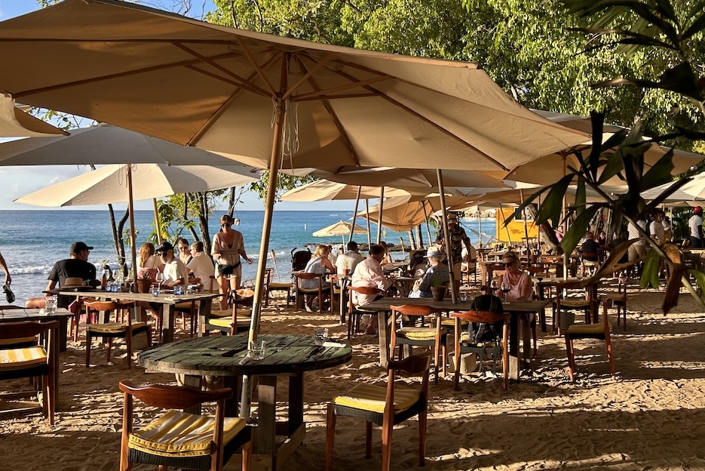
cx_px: 427
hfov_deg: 51.5
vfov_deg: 35.9
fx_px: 725
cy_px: 200
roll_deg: -0.6
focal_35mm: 37
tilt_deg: +0.4
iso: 50
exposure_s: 1/957
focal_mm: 5.7
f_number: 1.5
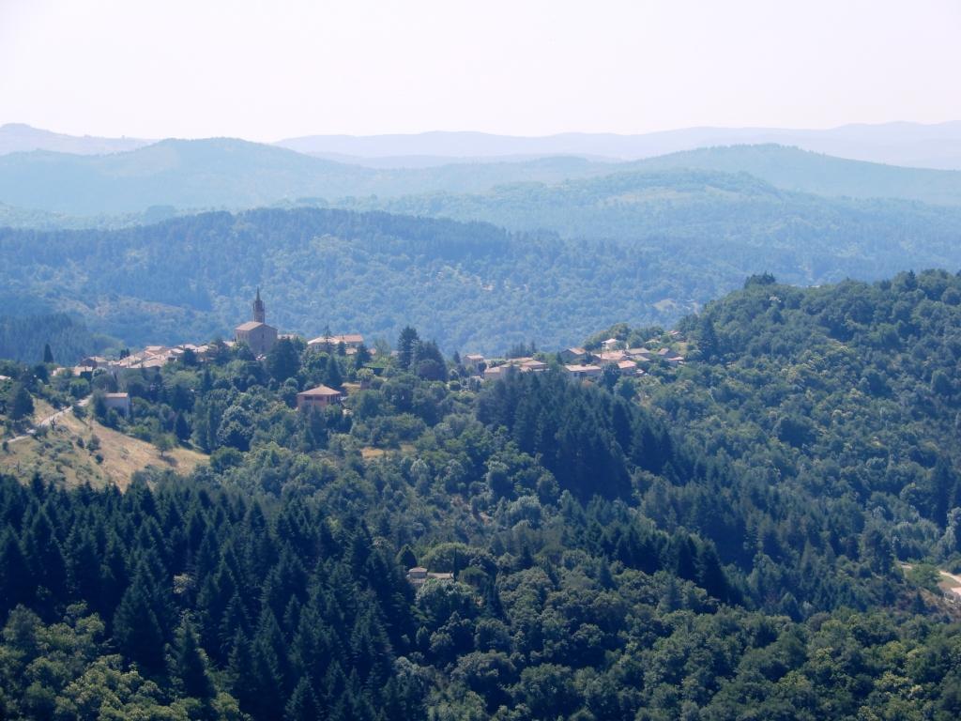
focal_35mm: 120
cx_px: 480
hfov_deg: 16.4
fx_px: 3331
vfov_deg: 12.3
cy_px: 360
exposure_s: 1/400
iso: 80
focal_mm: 21.4
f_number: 5
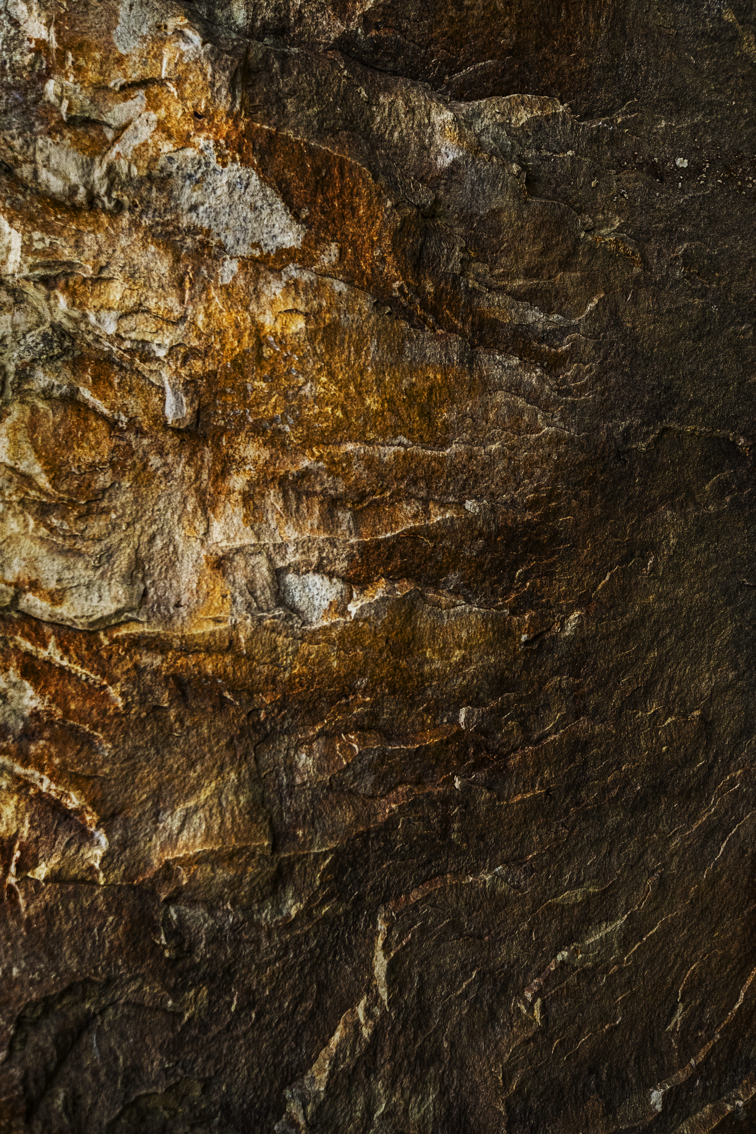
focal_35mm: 41
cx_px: 378
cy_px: 567
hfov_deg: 32.6
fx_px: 1291
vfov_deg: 47.4
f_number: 4.5
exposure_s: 1/2000
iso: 800
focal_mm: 27
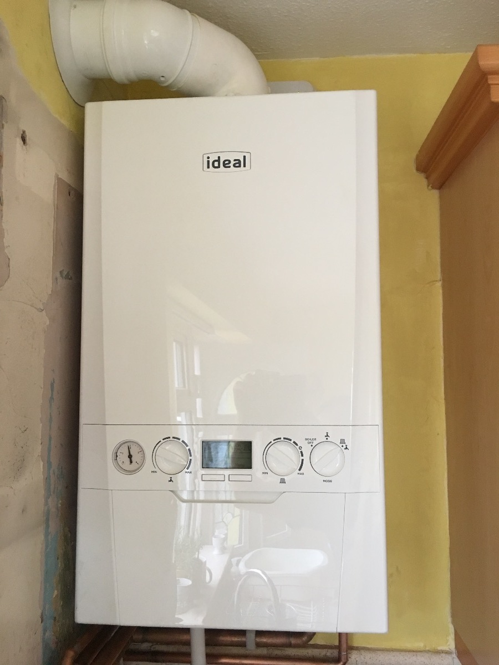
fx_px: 557
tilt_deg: +4.6
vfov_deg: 61.7
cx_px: 250
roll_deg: +0.8
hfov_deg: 48.2
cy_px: 332
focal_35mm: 29
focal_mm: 4.15
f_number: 2.2
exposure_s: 1/17
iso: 100
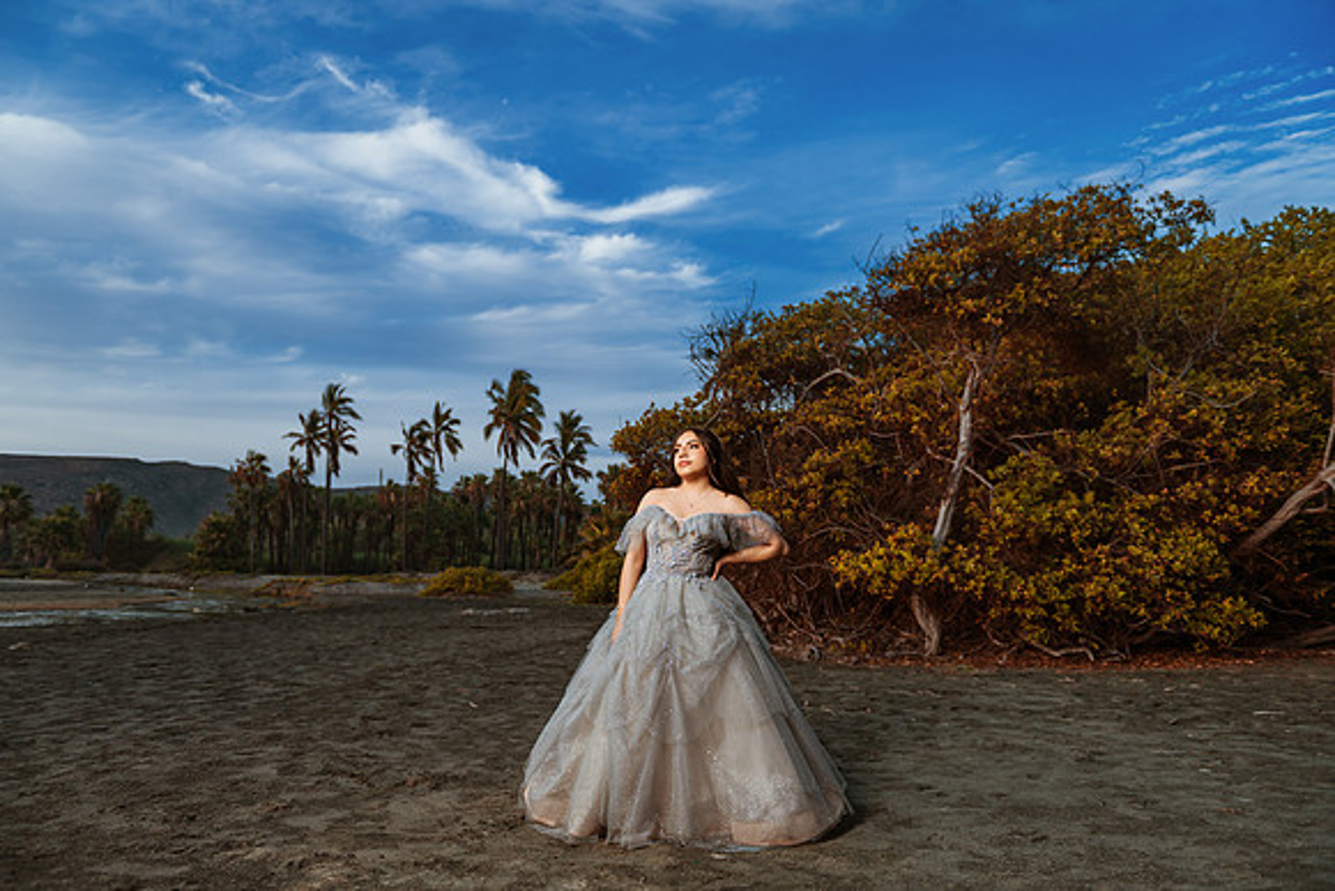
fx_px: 890
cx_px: 668
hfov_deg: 73.7
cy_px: 446
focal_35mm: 24
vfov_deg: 53.2
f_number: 2.8
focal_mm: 24
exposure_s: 1/800
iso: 100
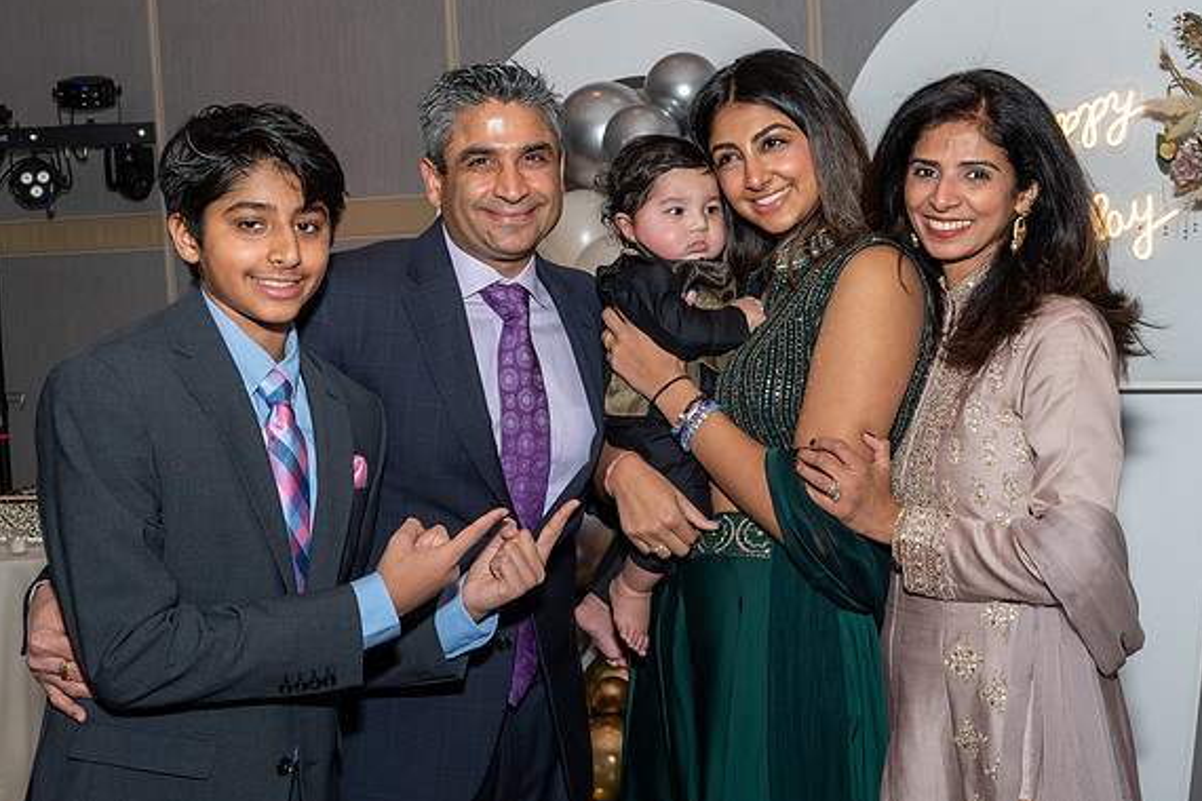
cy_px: 395
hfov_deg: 36.8
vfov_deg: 25.1
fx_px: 1803
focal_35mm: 54
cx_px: 652
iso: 500
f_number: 8
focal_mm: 30
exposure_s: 1/250
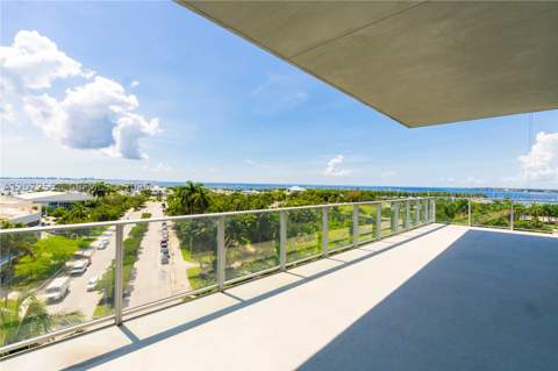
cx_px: 279
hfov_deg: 95.0
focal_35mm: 16
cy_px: 186
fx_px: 255
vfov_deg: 71.9
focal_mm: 11
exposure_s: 1/500
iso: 250
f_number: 9
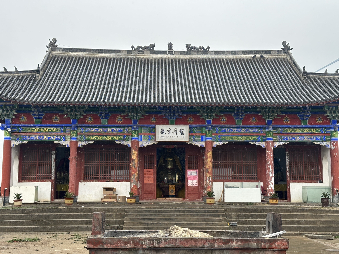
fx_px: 470
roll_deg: -0.5
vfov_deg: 30.3
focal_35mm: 48
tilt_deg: +7.2
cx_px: 170
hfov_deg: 39.6
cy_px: 127
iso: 64
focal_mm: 6.86
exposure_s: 1/387
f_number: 1.78
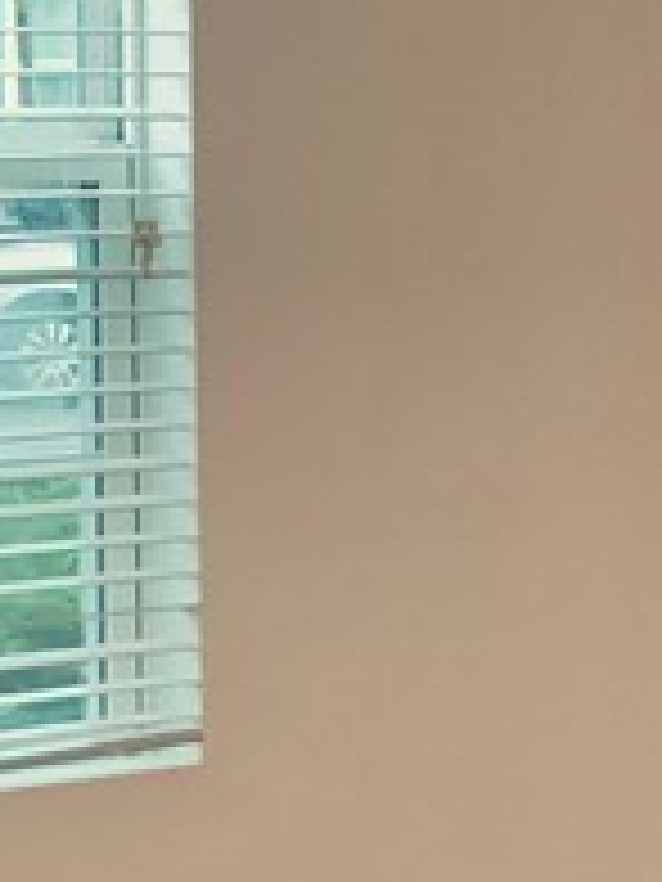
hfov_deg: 10.9
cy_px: 1080
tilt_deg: -15.5
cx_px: 392
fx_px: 3468
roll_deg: +0.2
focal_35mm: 136
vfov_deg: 14.0
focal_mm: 4.2
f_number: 1.6
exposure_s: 1/60
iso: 250
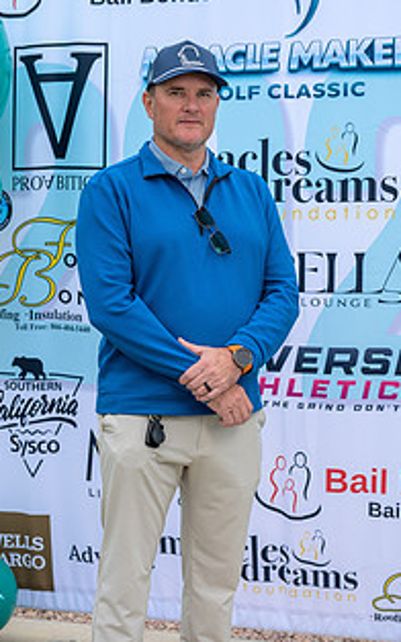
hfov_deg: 17.8
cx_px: 237
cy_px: 364
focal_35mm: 73
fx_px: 1278
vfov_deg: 28.2
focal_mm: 50
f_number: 4
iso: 125
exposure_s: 1/200
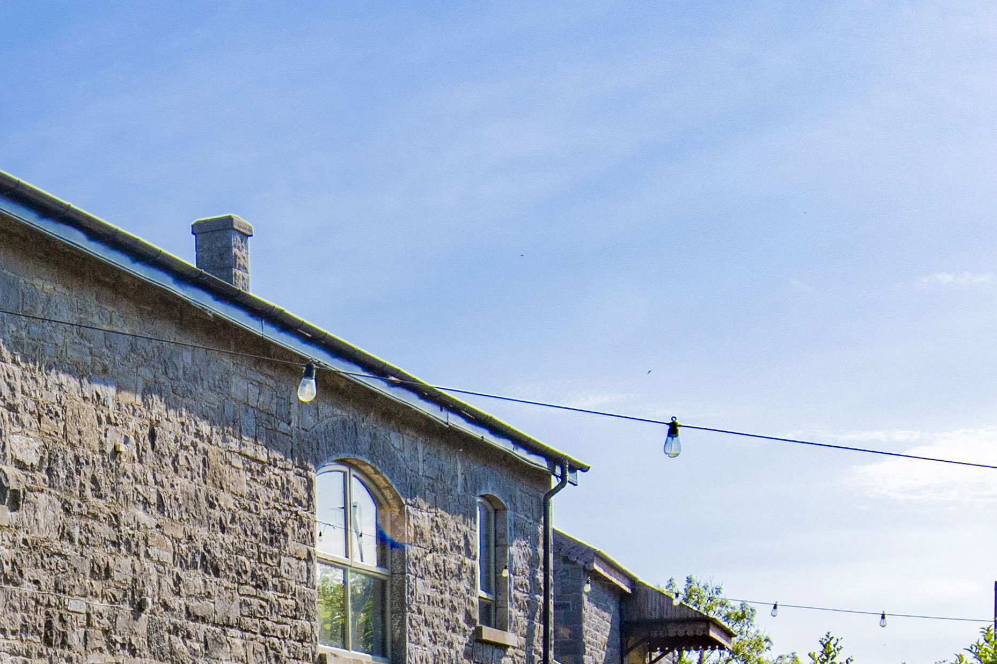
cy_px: 878
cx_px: -44
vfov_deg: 16.1
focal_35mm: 80
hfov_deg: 24.0
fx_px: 2215
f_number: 11
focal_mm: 18
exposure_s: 1/400
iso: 200
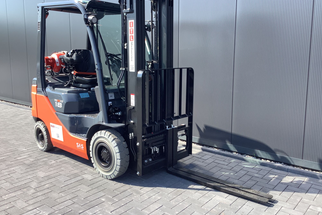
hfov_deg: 57.2
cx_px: 164
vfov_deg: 39.9
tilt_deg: -10.9
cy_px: 96
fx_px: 295
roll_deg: +2.1
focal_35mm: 33
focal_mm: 3.3
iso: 25
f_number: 2.4
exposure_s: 1/345
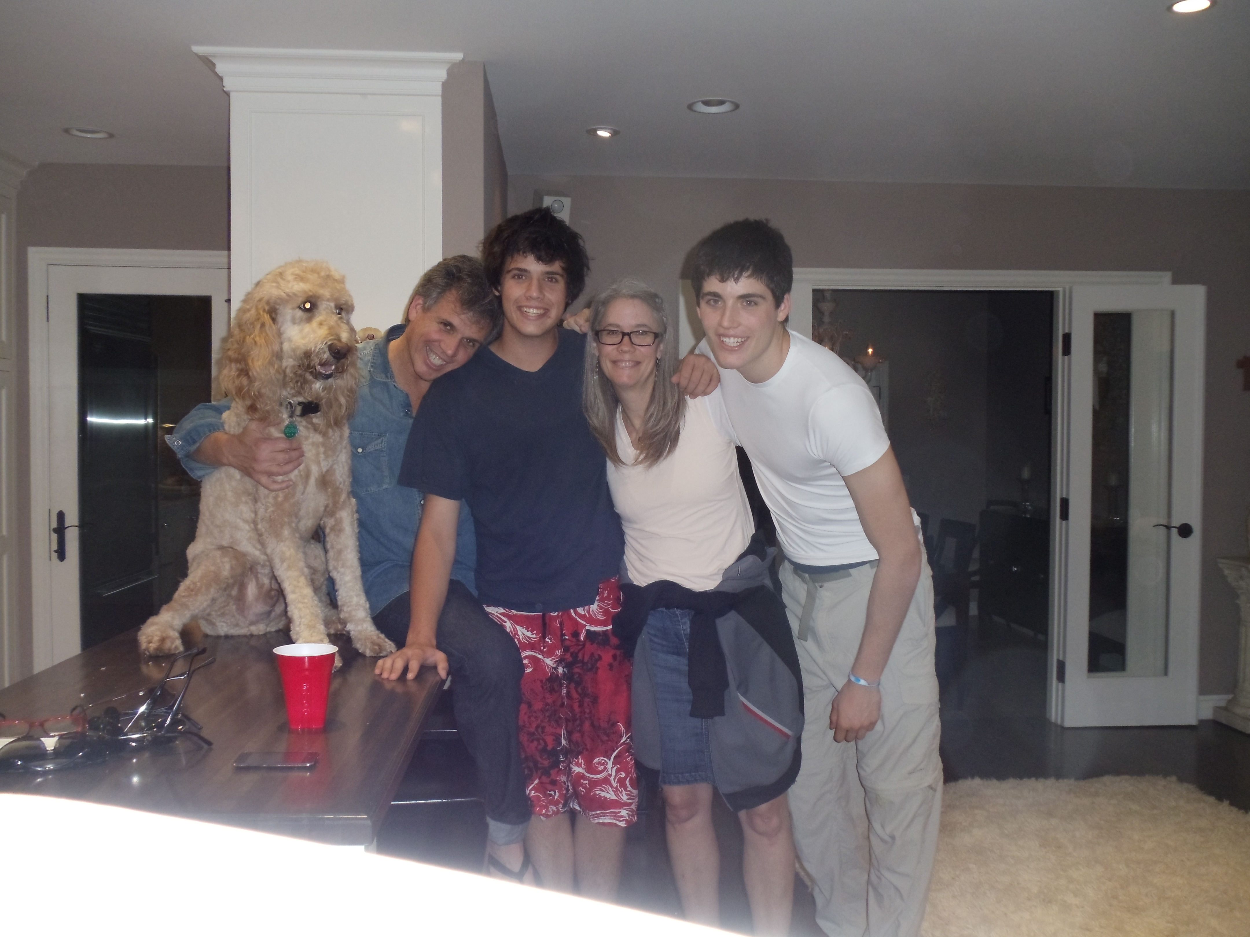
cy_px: 468
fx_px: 1589
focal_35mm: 44
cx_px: 625
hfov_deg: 42.9
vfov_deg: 32.9
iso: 200
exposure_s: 1/30
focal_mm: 6
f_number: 3.5
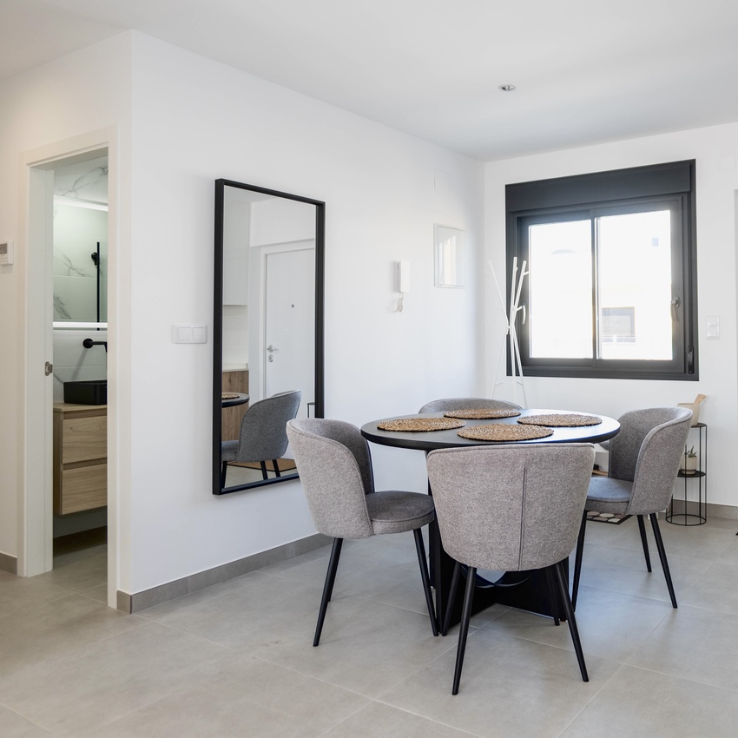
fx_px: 627
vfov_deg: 60.9
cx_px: 531
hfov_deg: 58.5
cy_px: 369
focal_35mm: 26
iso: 320
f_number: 3.5
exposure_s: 1/100
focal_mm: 20
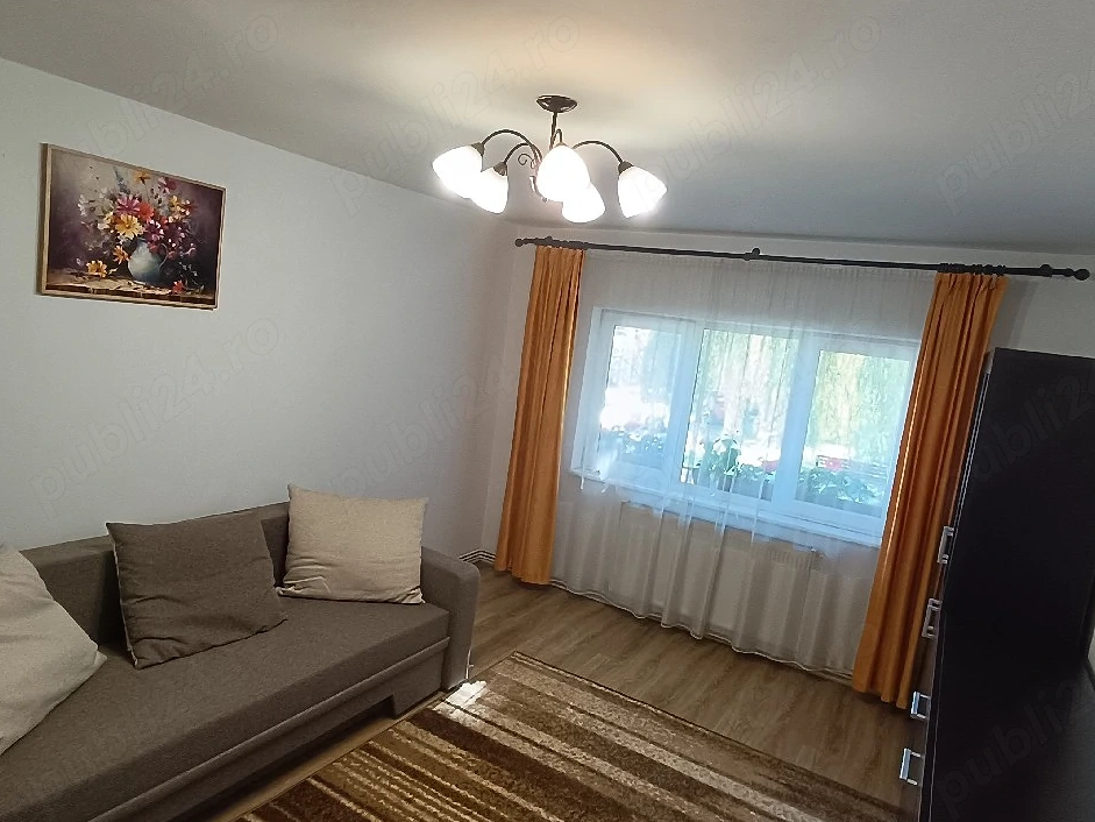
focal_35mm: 17
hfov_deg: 91.0
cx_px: 532
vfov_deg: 74.7
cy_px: 420
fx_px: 538
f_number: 2.2
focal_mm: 1.66
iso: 199
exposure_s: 1/50.3
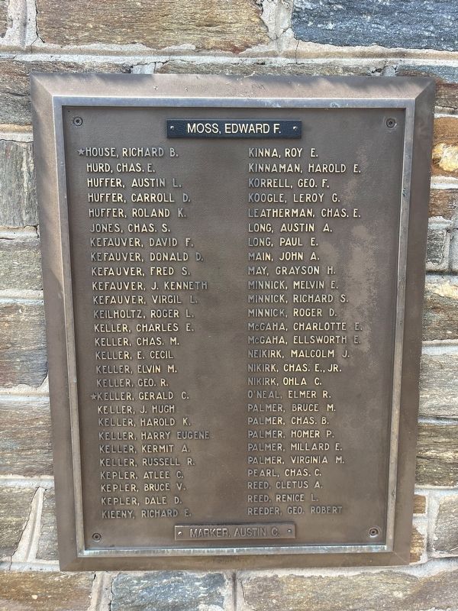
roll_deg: -1.1
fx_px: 459
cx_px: 229
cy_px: 306
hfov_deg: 53.1
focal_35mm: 26
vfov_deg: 67.3
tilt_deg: -8.8
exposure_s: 1/452
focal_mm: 5.1
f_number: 1.6
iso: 50
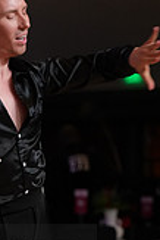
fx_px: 2481
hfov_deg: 3.7
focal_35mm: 373
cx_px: -105
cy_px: 274
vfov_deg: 5.5
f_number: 4
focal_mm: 105
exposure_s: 1/200
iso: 2000
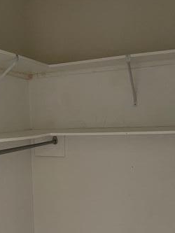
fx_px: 337
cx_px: 35
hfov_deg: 28.5
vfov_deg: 37.0
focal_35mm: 50
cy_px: 183
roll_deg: +2.3
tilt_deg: -10.2
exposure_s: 1/60
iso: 400
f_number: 1.6
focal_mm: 5.1
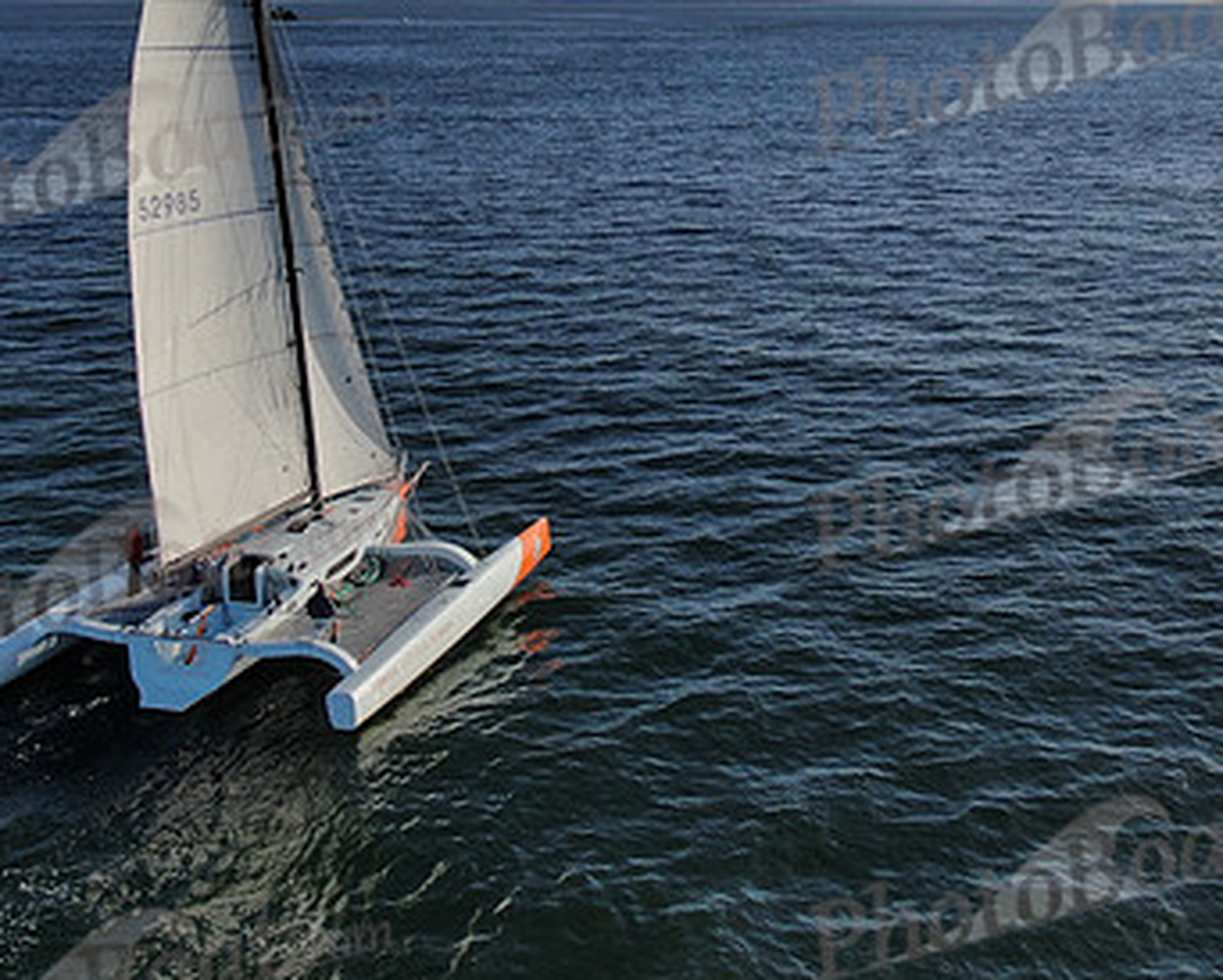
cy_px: 317
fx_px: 1738
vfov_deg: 31.2
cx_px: 604
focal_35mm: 48
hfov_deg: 38.8
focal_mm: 5
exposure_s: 1/2500
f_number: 3
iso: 100
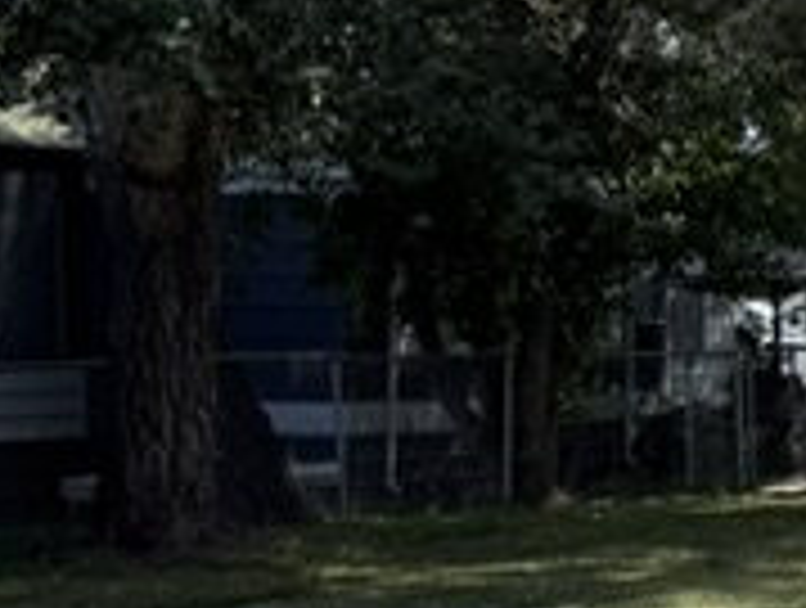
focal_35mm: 137
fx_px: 3196
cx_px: 1819
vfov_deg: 10.9
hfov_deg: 12.1
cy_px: 378
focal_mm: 6.76
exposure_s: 1/3021
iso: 100
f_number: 1.78
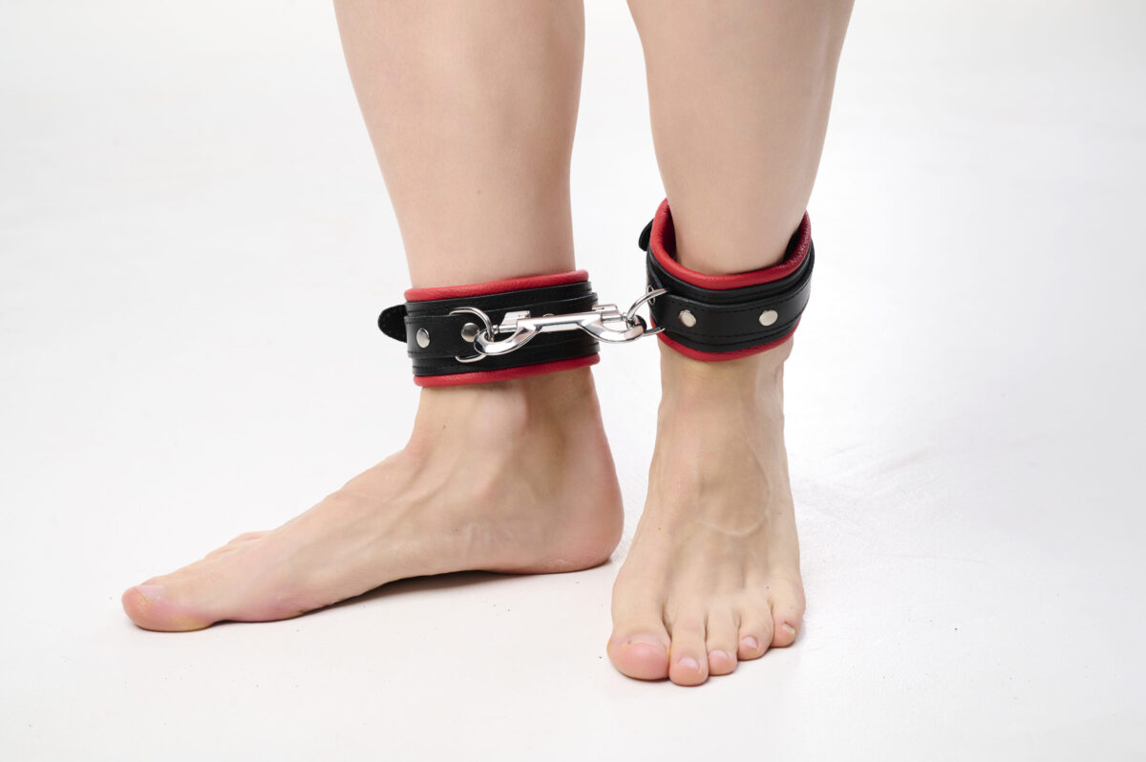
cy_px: 381
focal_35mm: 70
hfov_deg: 28.9
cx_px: 573
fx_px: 2226
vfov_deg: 19.4
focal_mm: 70
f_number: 9
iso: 100
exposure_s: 1/125
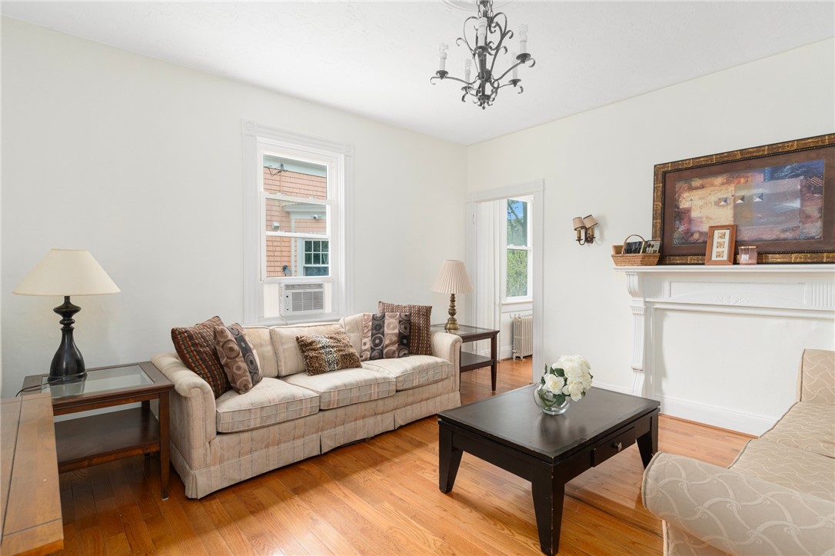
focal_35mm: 18
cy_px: 278
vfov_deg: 67.3
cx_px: 418
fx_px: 417
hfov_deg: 90.0
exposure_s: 1/200
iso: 1250
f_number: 7.1
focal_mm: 18
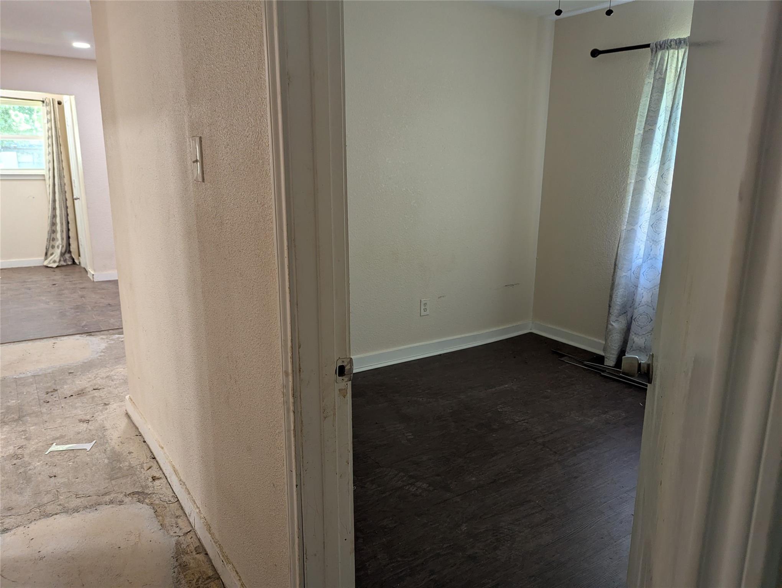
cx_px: 391
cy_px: 294
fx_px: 543
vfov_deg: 56.9
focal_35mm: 24
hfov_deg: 71.5
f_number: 1.85
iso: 227
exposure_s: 1/120
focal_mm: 6.81
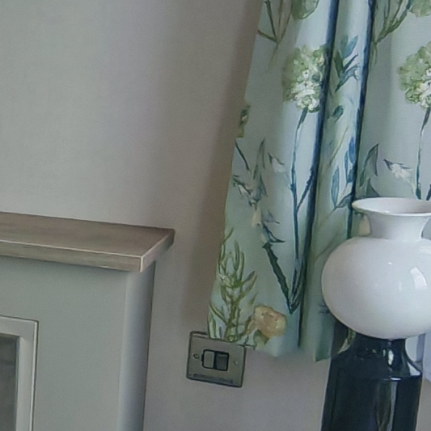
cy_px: 268
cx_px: -378
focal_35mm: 87
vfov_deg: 19.9
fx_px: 1226
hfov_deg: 16.3
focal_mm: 1.82
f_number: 2
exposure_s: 1/210
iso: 50
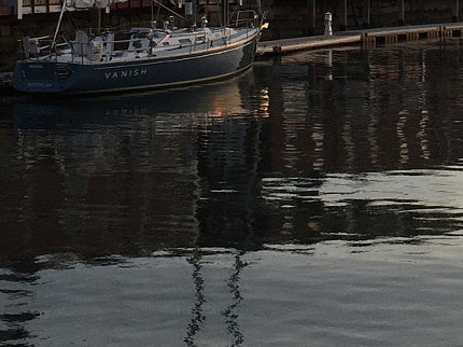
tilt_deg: -1.3
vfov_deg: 13.4
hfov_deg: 17.8
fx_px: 1444
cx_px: 451
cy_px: -26
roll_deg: +0.9
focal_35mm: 108
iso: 32
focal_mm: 4.15
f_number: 2.2
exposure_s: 1/293
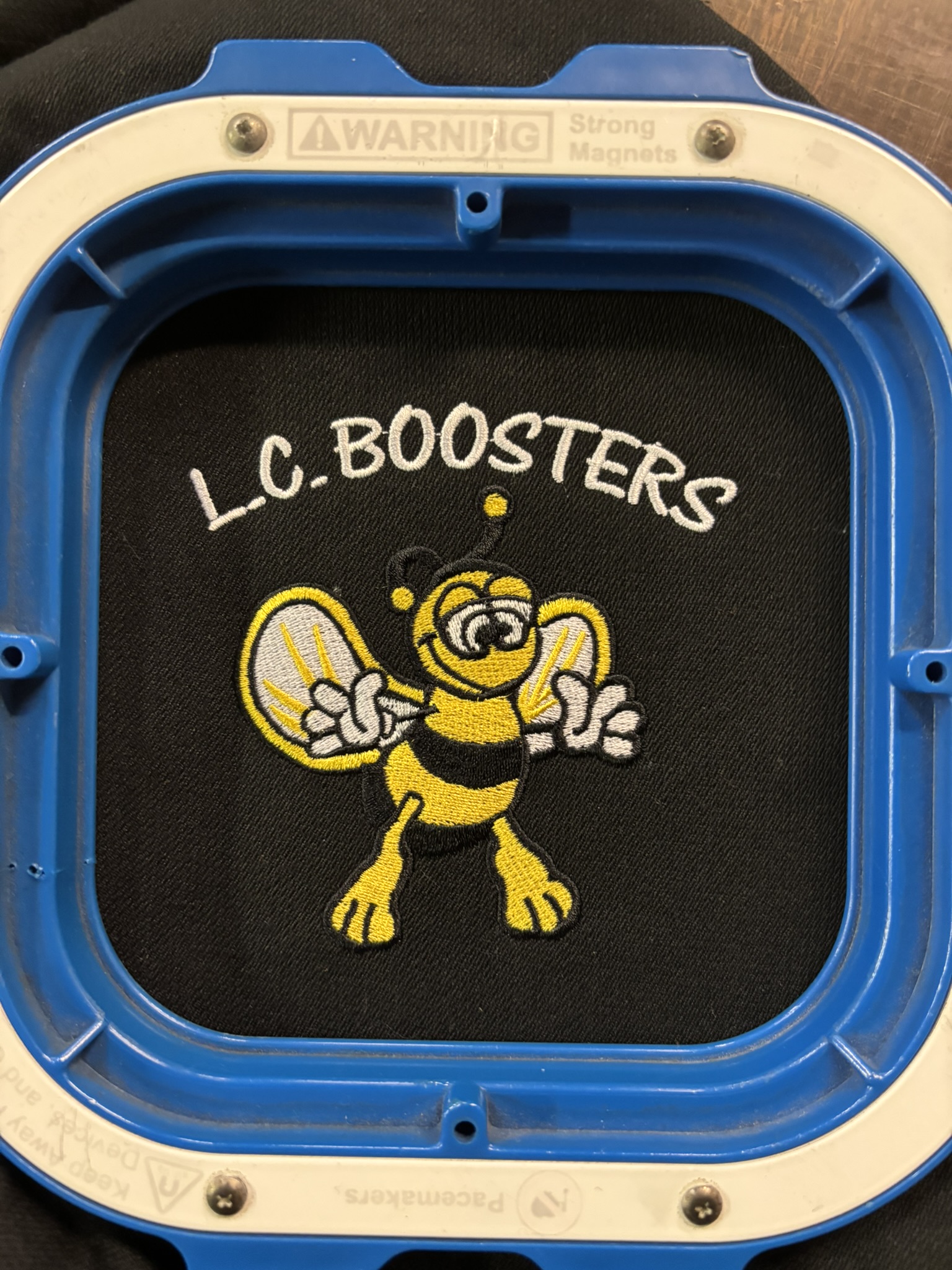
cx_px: 476
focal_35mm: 26
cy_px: 635
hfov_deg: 53.1
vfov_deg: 67.3
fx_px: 953
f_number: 1.6
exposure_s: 1/40
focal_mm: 5.96
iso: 640
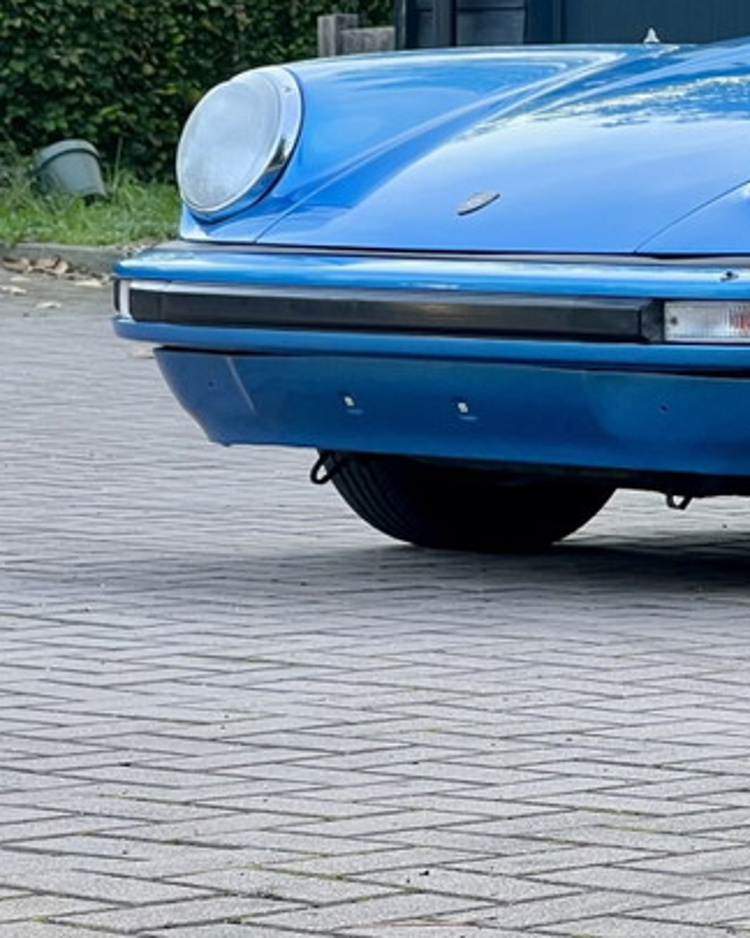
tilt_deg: +0.6
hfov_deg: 8.0
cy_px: 79
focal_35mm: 190
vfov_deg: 10.1
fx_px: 5272
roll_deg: +1.0
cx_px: 1134
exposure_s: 1/99
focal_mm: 9
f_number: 2.8
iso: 50
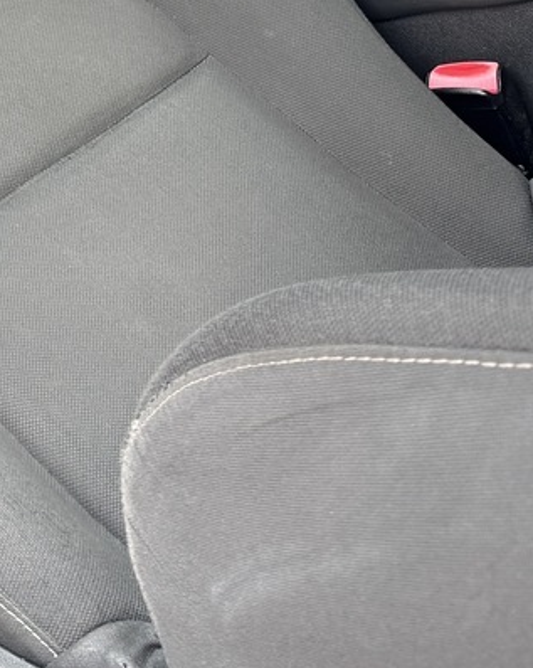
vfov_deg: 20.9
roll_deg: +0.3
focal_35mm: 85
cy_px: -141
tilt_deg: -30.1
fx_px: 1678
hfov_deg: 17.2
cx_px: -113
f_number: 1.78
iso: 125
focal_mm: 6.76
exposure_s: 1/121
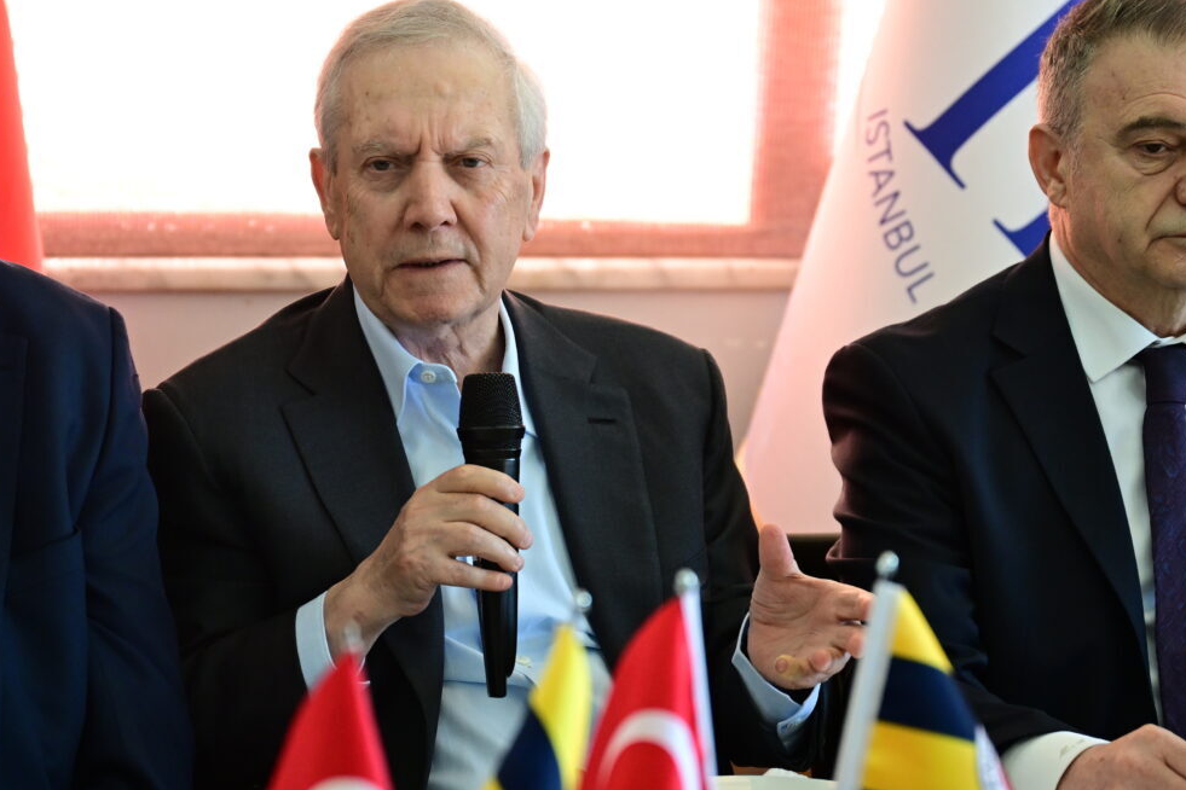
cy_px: 408
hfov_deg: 15.0
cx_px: 428
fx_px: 4513
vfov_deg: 10.0
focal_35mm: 137
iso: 1250
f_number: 2.8
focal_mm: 70
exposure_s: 1/320
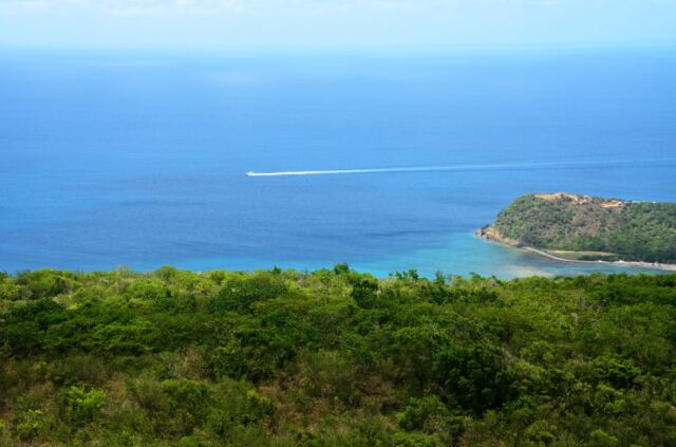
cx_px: 338
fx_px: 1236
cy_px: 224
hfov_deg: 30.6
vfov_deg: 20.5
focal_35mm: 66
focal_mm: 44
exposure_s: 1/100
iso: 200
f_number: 18
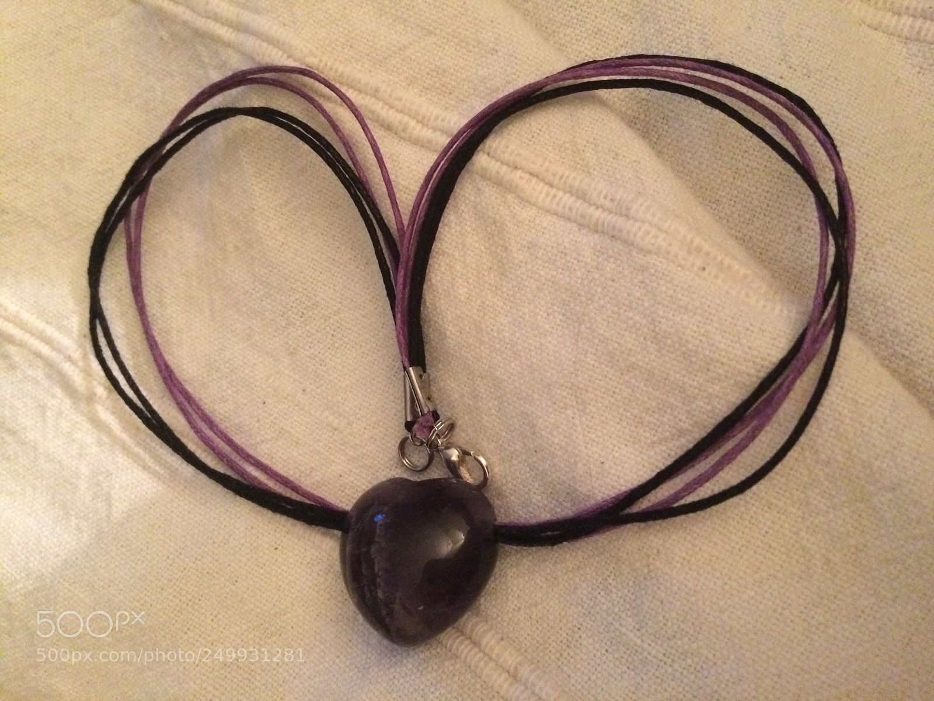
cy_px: 350
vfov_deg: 48.2
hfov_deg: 61.7
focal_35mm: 29
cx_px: 467
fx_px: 782
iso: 500
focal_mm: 4.15
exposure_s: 1/17
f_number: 2.2
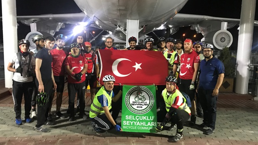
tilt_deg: -5.3
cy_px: 71
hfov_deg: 62.6
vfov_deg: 37.7
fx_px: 212
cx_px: 128
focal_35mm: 31
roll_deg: -1.9
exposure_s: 1/6
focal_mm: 3.99
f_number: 1.8
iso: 100
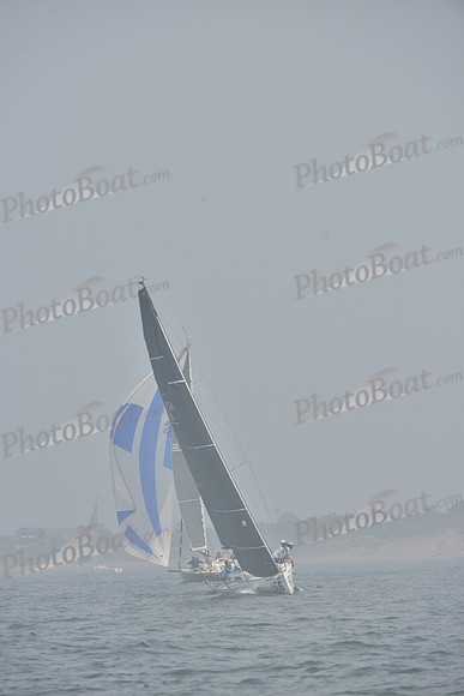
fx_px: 5410
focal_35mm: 280
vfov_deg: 7.4
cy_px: 348
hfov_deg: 4.9
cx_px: 232
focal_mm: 280
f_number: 9
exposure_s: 1/1000
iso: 280
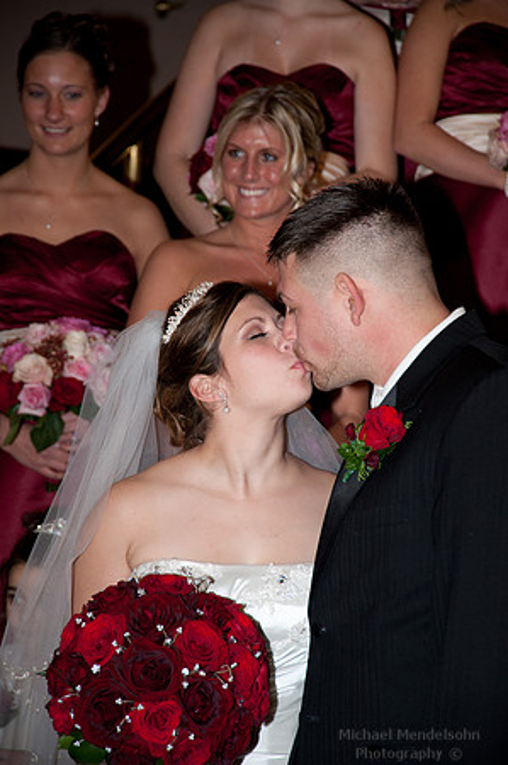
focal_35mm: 120
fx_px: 2546
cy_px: 382
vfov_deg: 17.1
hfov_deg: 11.4
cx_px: 254
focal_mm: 120
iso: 800
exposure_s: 1/60
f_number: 5.6
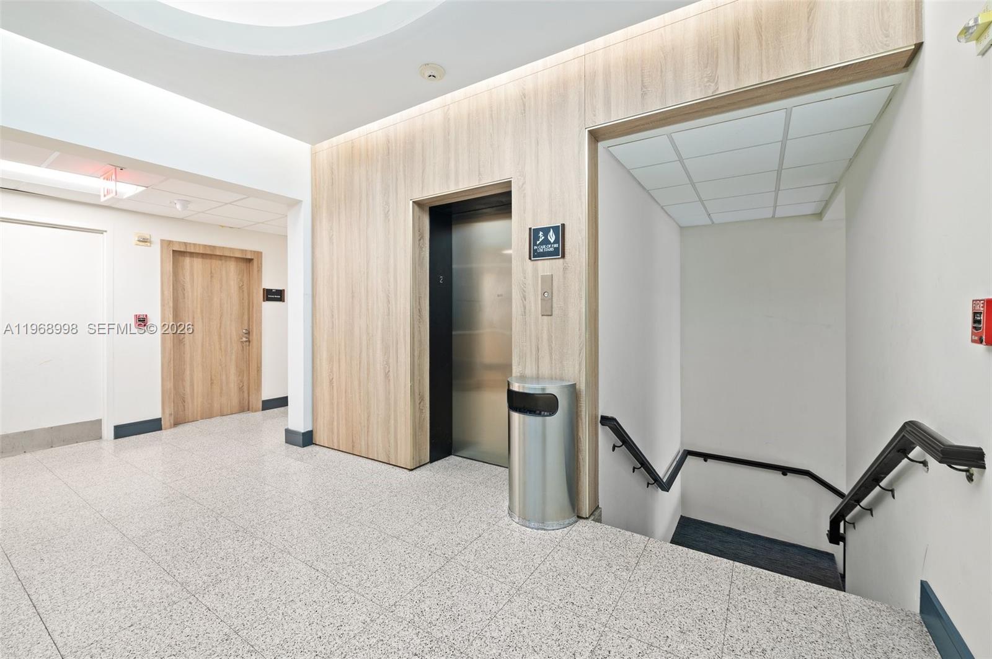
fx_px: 385
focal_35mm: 14
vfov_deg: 81.1
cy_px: 330
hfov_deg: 104.3
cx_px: 496
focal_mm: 14
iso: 200
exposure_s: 1/1.67
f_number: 8
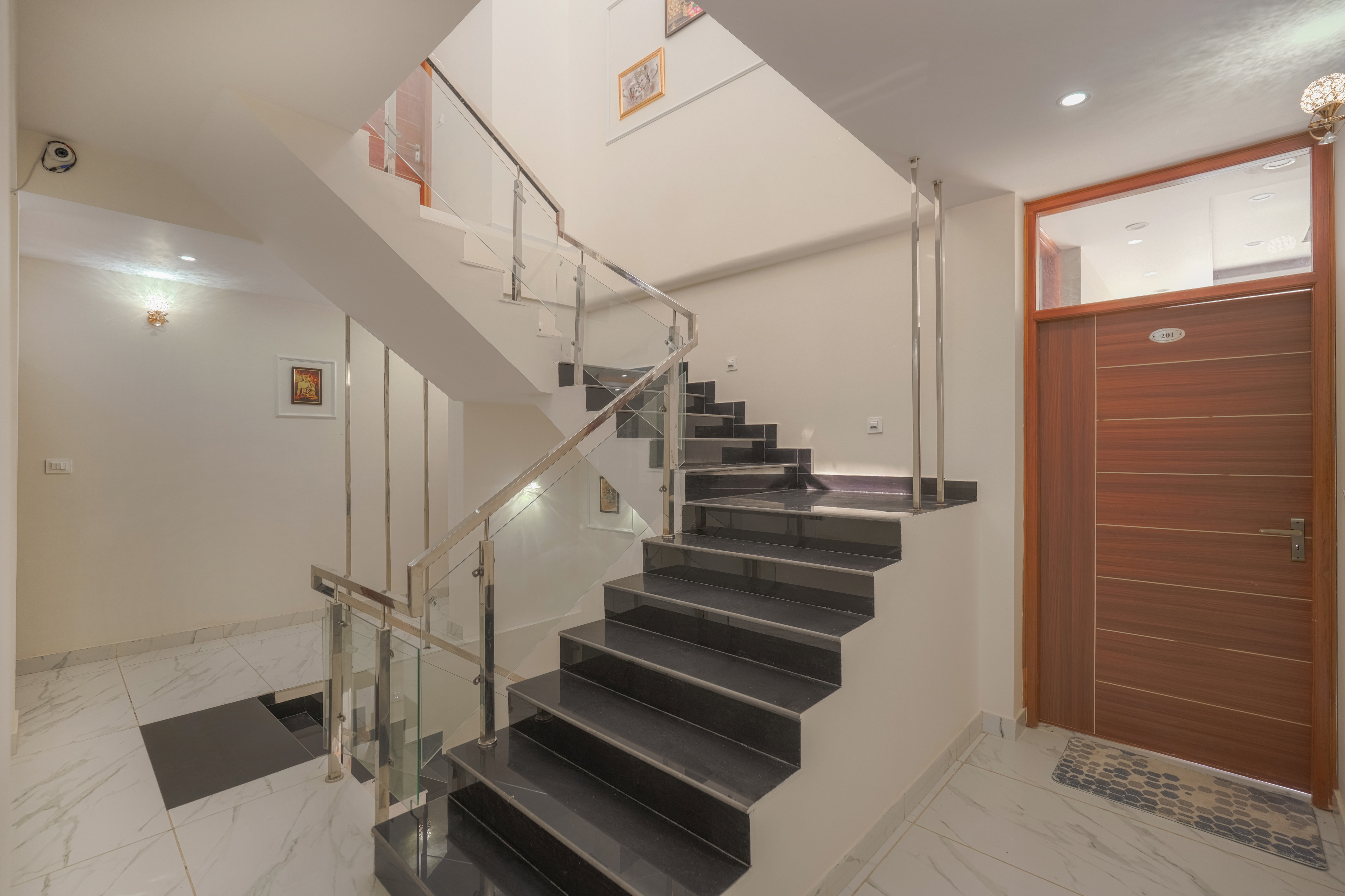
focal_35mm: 16
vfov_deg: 73.7
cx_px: 672
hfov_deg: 96.7
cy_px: 448
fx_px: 598
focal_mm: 16
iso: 400
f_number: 3.2
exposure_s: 1/20
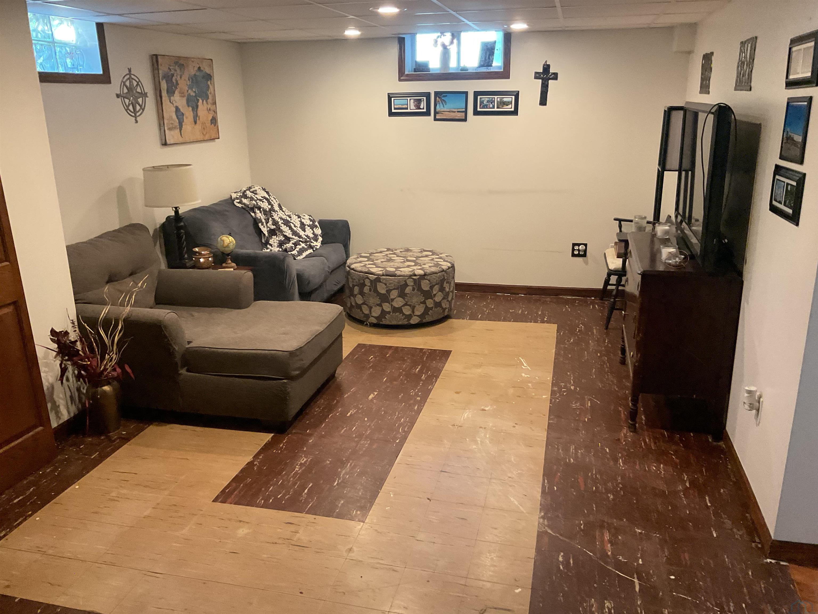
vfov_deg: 48.2
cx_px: 409
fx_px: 685
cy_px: 307
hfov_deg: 61.7
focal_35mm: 29
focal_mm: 3
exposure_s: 1/60
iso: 250
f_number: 1.8
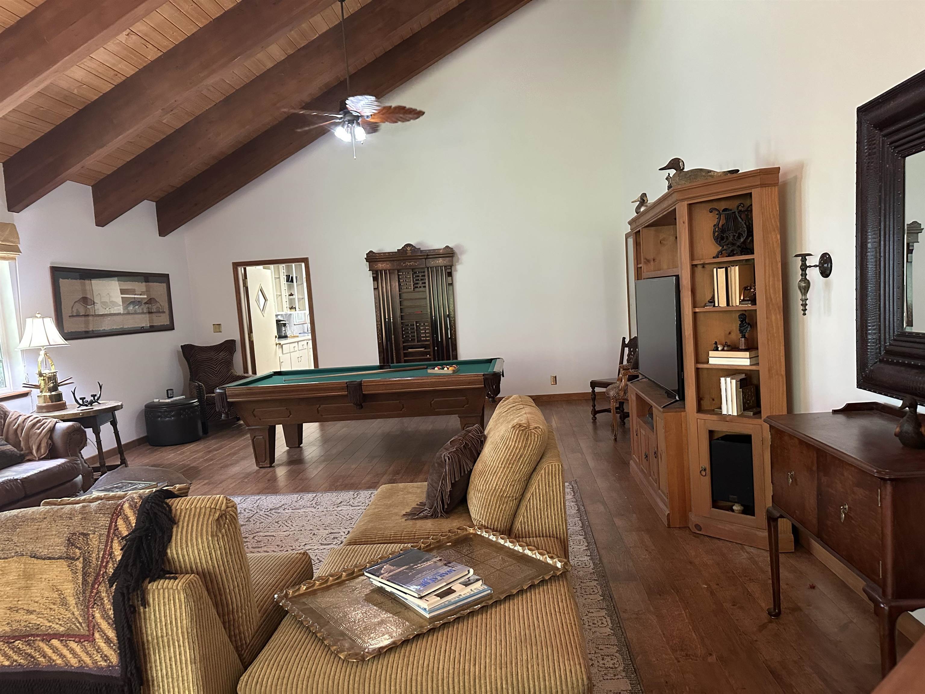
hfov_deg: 71.6
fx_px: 641
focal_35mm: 24
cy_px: 347
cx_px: 462
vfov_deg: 56.8
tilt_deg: -3.0
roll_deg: +3.2
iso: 500
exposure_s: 1/60
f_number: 1.78
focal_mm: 6.86
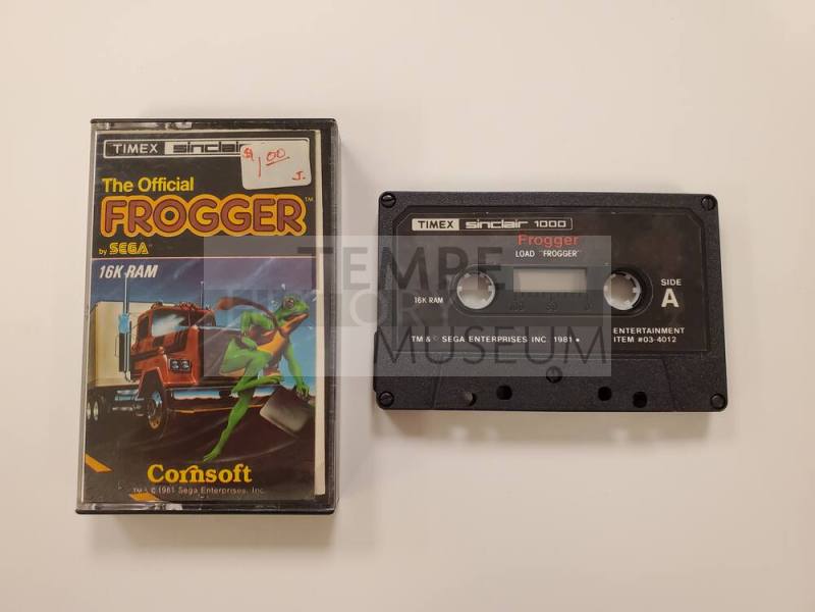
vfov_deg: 53.1
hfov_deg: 67.3
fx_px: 612
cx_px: 408
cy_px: 306
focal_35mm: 26
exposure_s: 1/40
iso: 200
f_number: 2.4
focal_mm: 4.3
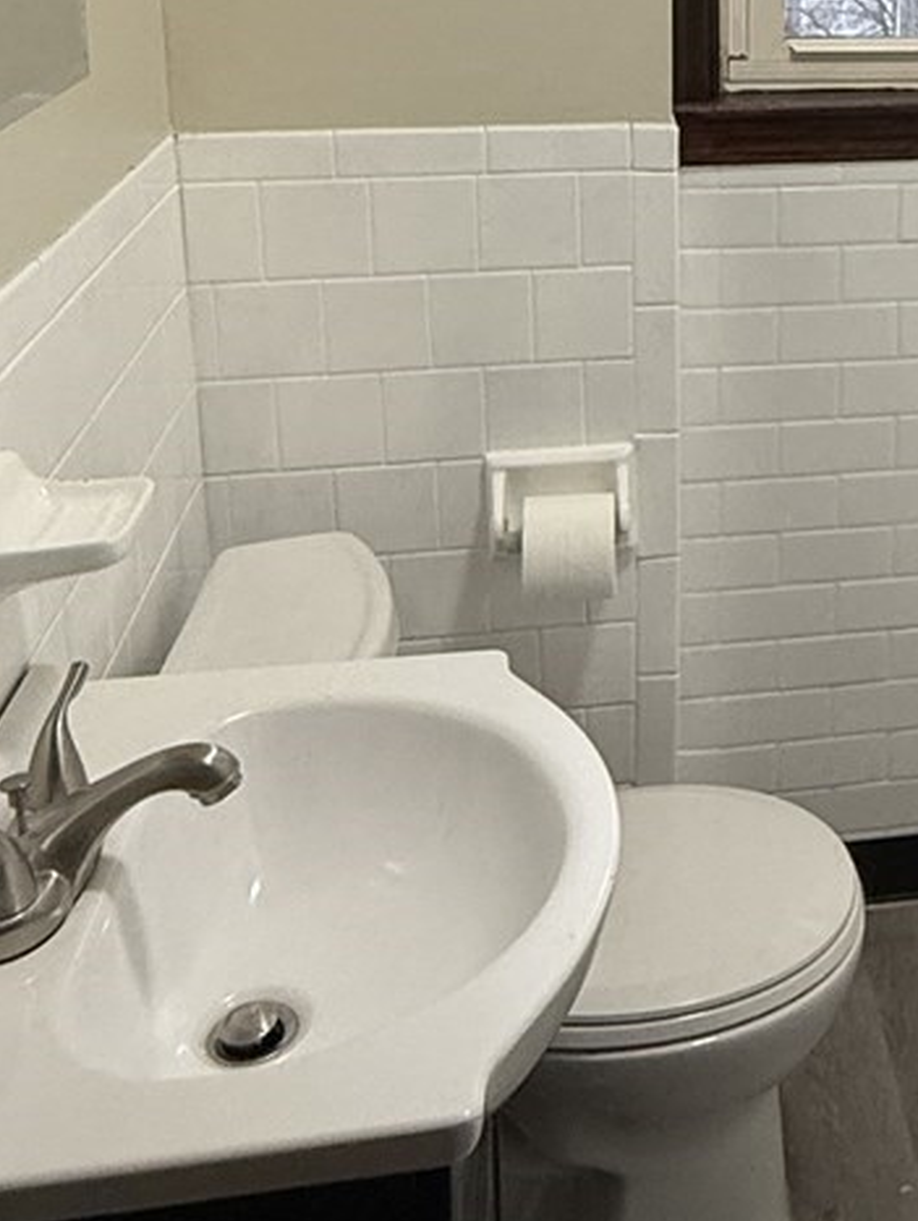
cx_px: 918
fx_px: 1624
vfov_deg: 39.1
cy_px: 196
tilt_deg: -14.1
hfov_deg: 29.5
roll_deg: -1.8
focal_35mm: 46
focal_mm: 2.22
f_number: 2.2
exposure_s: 1/120
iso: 250
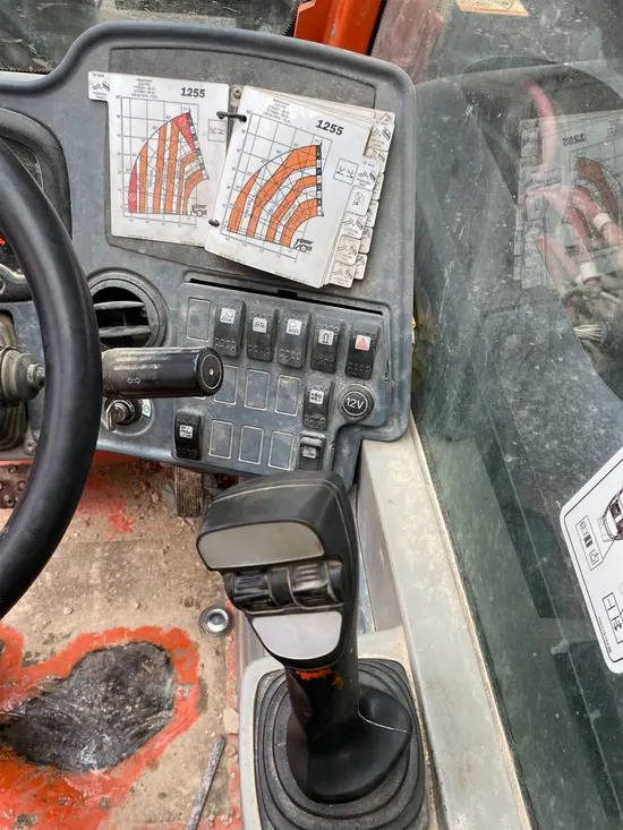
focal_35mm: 26
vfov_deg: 67.3
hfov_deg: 53.1
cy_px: 415
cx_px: 312
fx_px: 624
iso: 125
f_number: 1.8
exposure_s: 1/60
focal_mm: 4.25
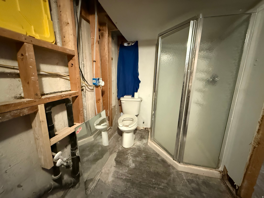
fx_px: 107
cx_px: 132
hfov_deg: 102.1
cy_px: 99
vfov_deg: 85.7
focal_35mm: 14
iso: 1250
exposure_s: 1/40
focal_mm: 2.22
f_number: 2.2
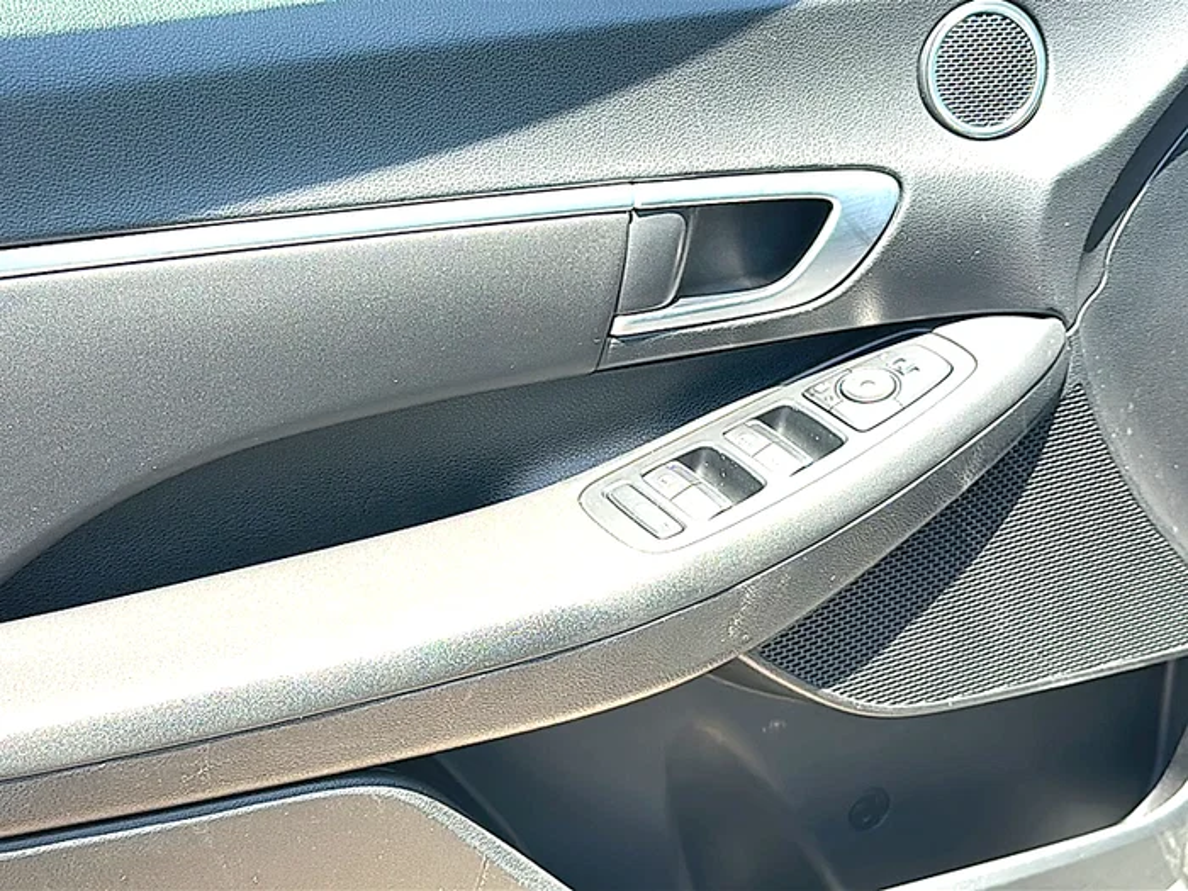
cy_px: 446
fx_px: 1579
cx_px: 594
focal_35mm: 46
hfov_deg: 41.2
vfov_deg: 31.5
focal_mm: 6.86
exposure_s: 1/532
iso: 80
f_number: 1.78
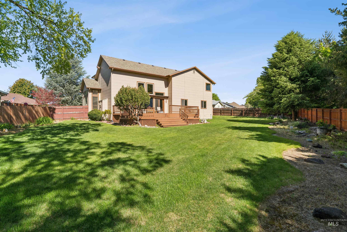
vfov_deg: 66.8
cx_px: 174
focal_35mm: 18
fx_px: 175
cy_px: 116
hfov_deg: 89.4
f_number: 13
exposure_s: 1/250
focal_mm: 18.2
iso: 400
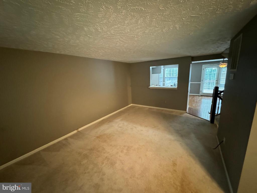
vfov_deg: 85.7
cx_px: 128
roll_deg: +2.4
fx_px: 104
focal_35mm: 14
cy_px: 96
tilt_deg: -11.6
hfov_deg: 102.1
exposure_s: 1/40
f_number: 2.2
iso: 1600
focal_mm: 2.22
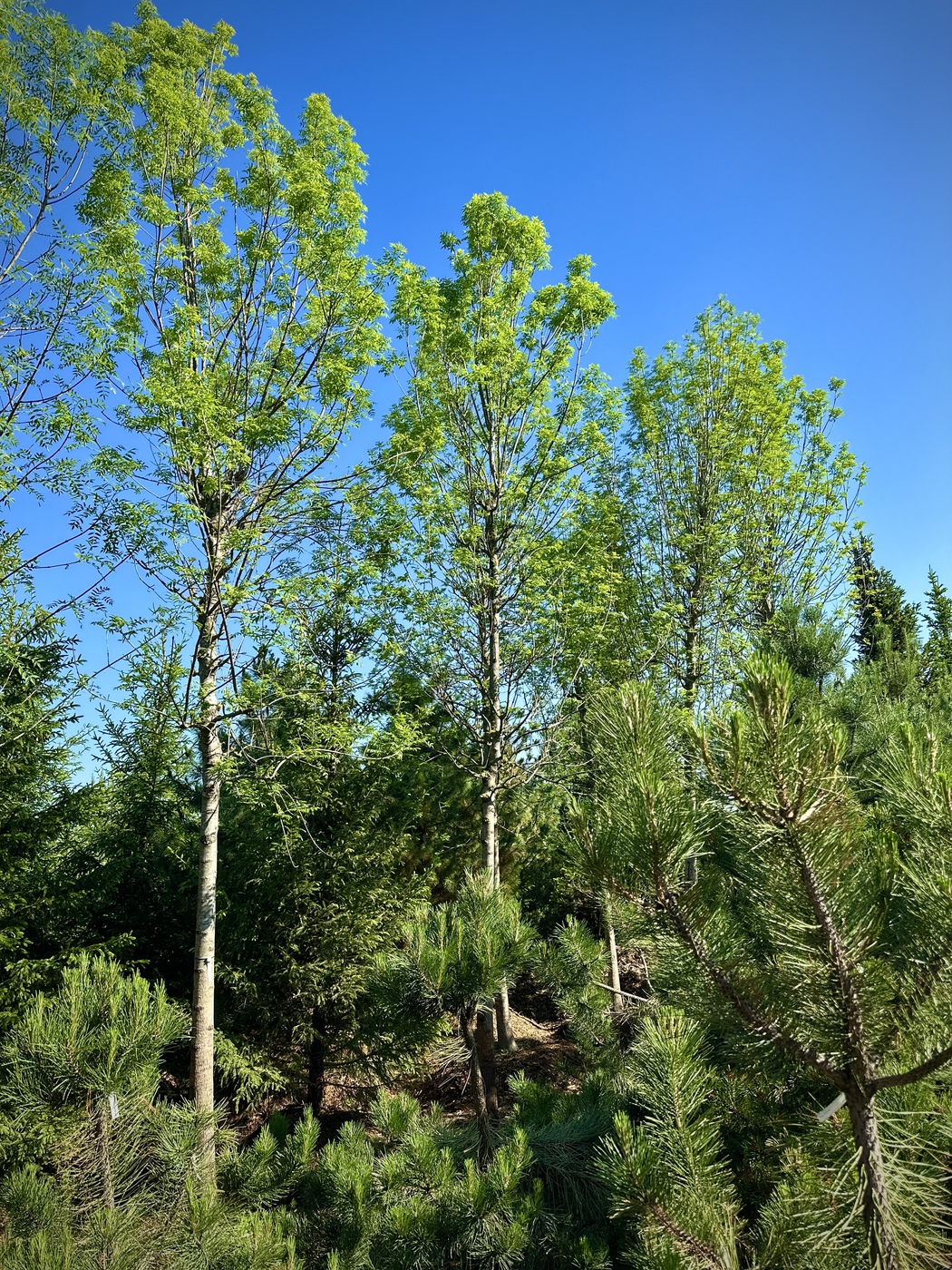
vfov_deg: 71.6
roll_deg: +5.5
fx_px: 880
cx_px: 476
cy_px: 635
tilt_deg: +15.4
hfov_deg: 56.8
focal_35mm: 24
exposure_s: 1/1949
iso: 80
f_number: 1.78
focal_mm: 6.86
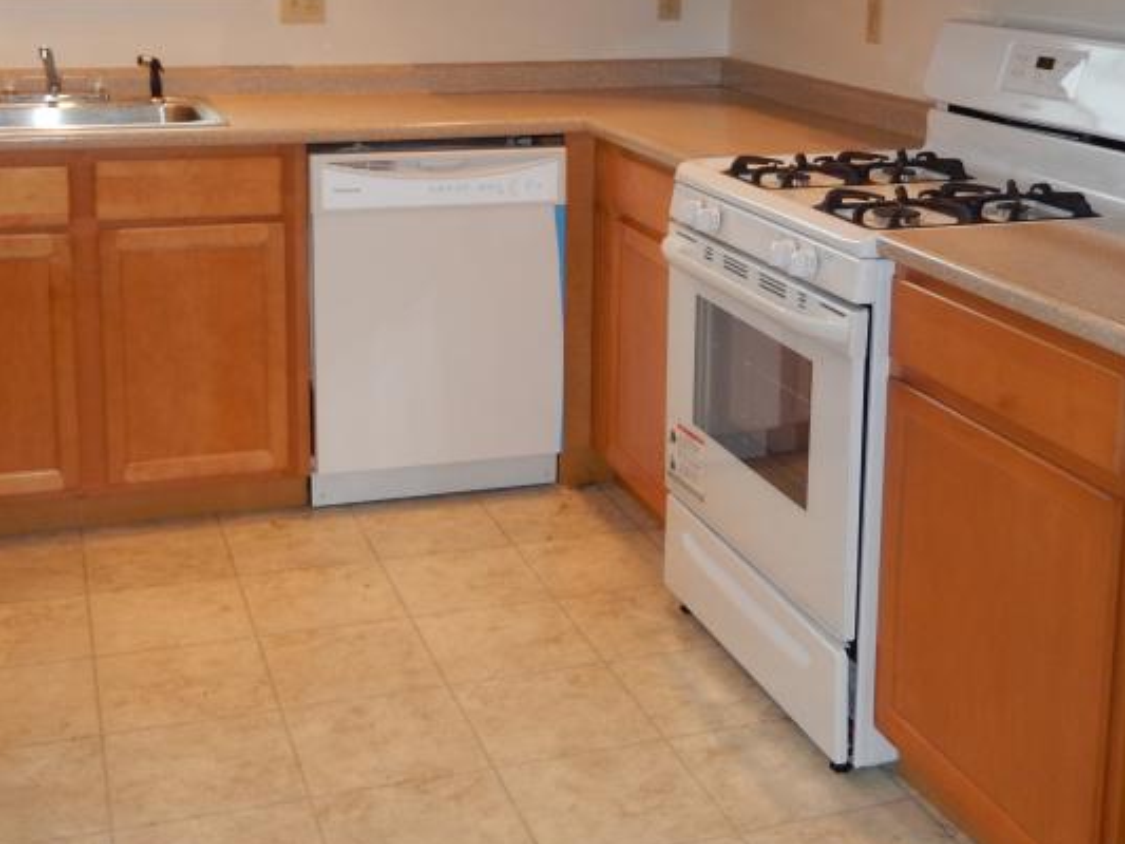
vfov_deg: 29.7
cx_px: 606
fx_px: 1560
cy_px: 196
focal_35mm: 48
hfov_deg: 39.6
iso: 200
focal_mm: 4.5
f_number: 3.4
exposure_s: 1/30
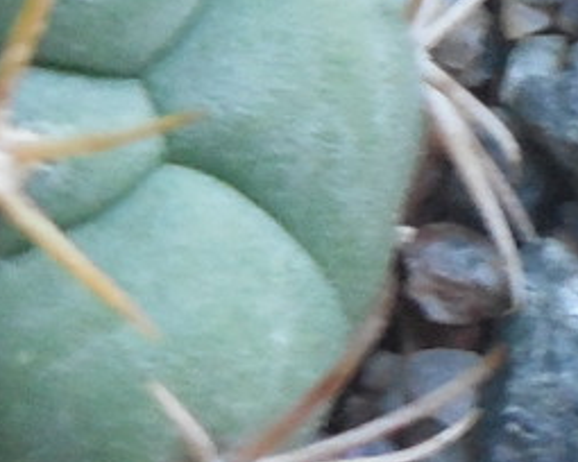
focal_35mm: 190
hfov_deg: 9.7
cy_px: -247
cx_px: 963
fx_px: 3250
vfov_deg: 8.0
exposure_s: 1/13
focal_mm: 5.6
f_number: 3.6
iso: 400
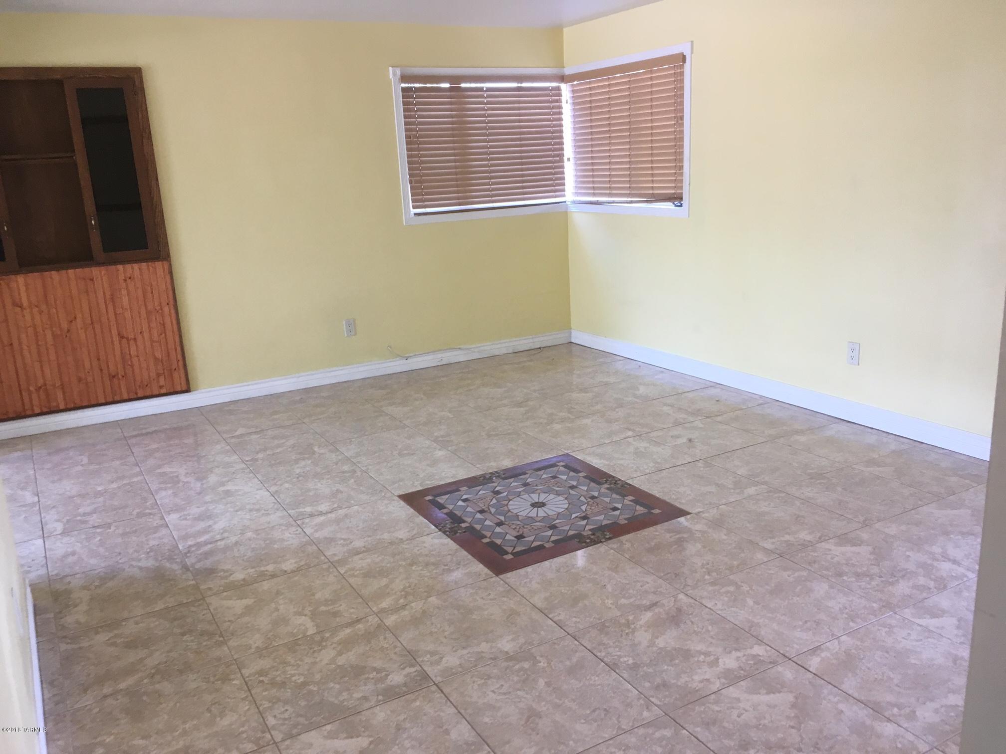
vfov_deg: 48.2
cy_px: 377
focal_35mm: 29
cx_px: 503
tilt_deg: -15.1
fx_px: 843
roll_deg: +1.6
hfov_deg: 61.7
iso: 32
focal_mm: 4.15
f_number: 2.2
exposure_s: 1/30
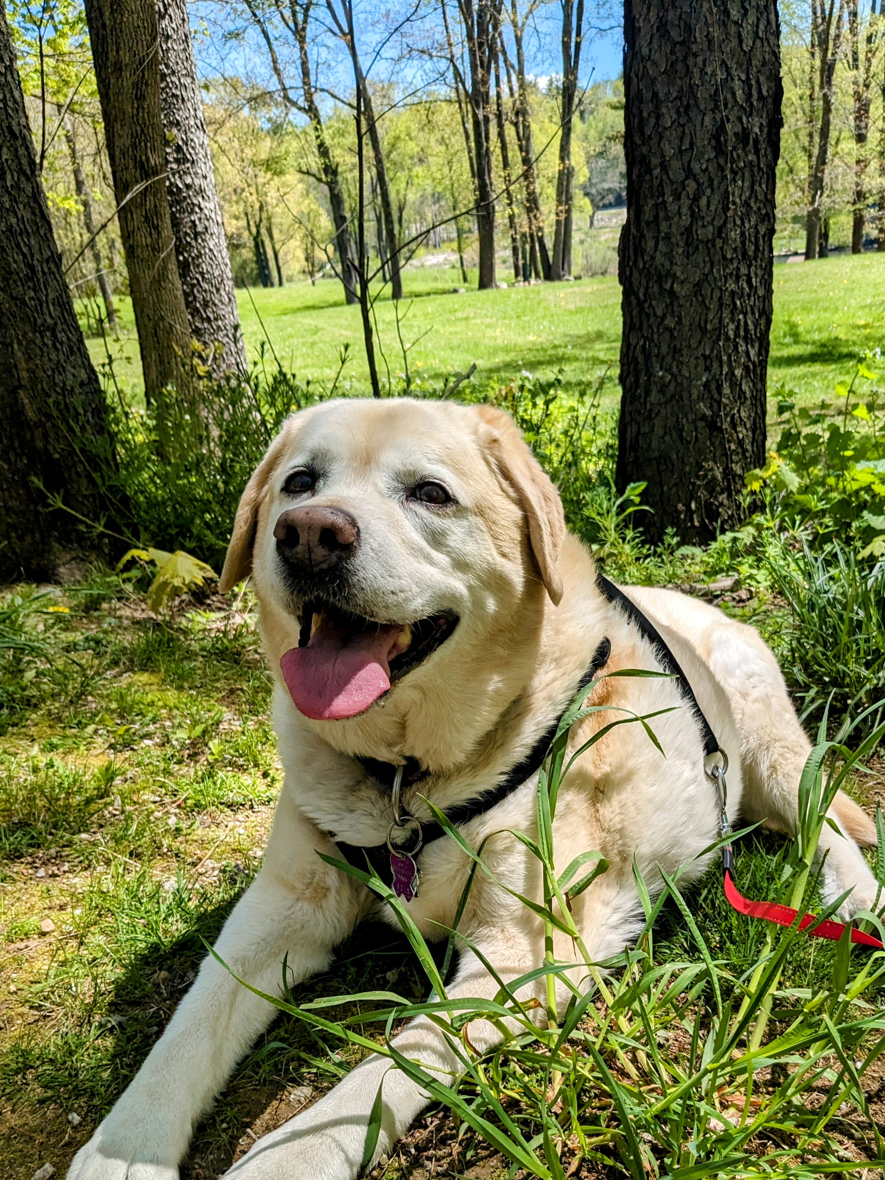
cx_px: 526
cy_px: 739
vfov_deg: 53.4
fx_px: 1159
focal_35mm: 34
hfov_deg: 41.6
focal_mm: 4.38
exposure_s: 1/1669
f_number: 1.73
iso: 52
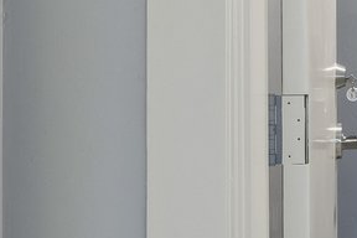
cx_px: 550
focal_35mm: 121
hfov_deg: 15.5
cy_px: 91
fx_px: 1200
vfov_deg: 11.3
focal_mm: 17
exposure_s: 1/8
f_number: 8
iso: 200
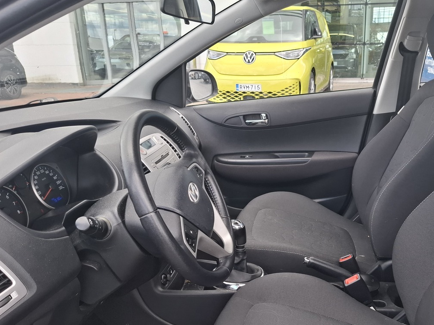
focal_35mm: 33
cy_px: 201
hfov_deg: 54.4
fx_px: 414
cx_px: 283
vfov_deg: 42.7
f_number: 1.8
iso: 50
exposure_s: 1/167
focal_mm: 5.54
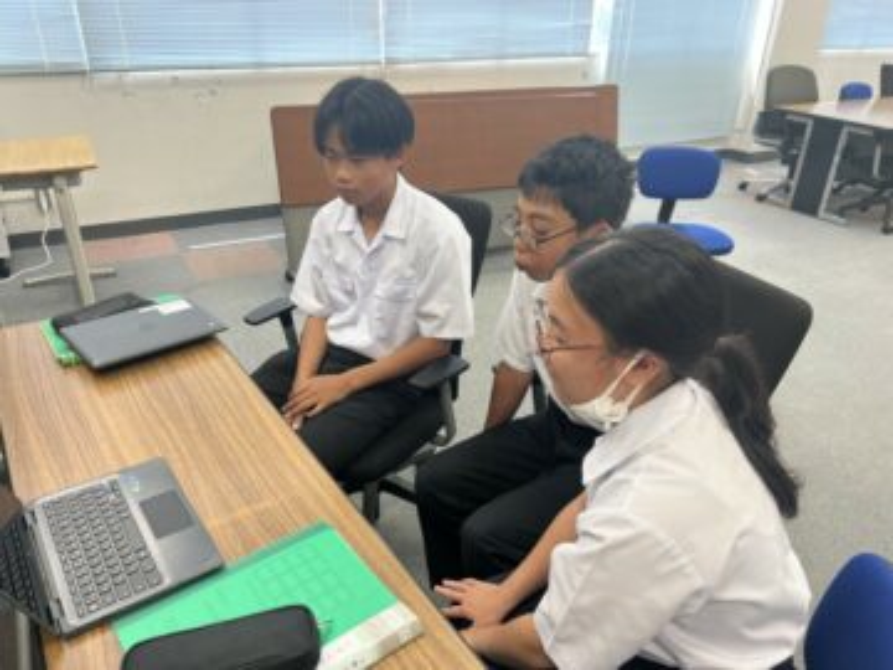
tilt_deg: -28.7
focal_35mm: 26
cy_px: 335
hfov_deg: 67.3
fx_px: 671
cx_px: 446
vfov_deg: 53.1
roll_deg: -2.0
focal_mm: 5.7
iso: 80
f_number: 1.5
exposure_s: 1/120
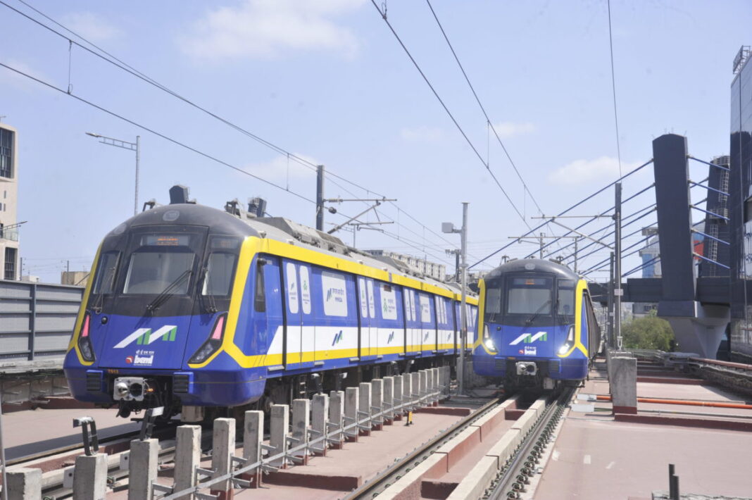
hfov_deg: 42.8
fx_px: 960
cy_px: 250
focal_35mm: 46
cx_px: 376
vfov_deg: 29.2
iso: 1000
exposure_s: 1/1600
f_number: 10
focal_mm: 46
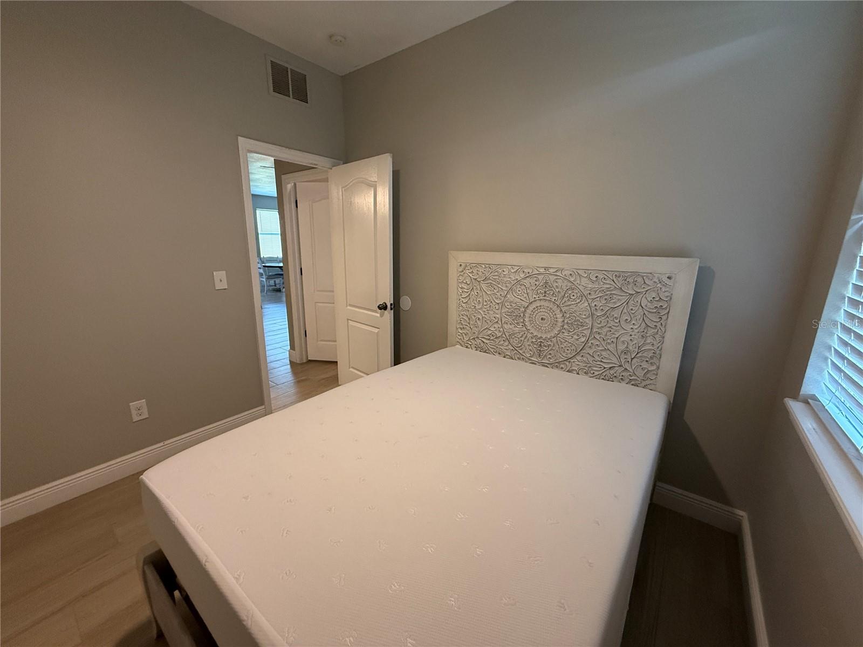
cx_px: 432
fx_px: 349
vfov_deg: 85.7
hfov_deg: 102.1
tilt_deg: -13.2
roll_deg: -0.8
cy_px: 324
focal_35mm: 14
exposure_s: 1/120
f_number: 2.2
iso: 400
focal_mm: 2.22
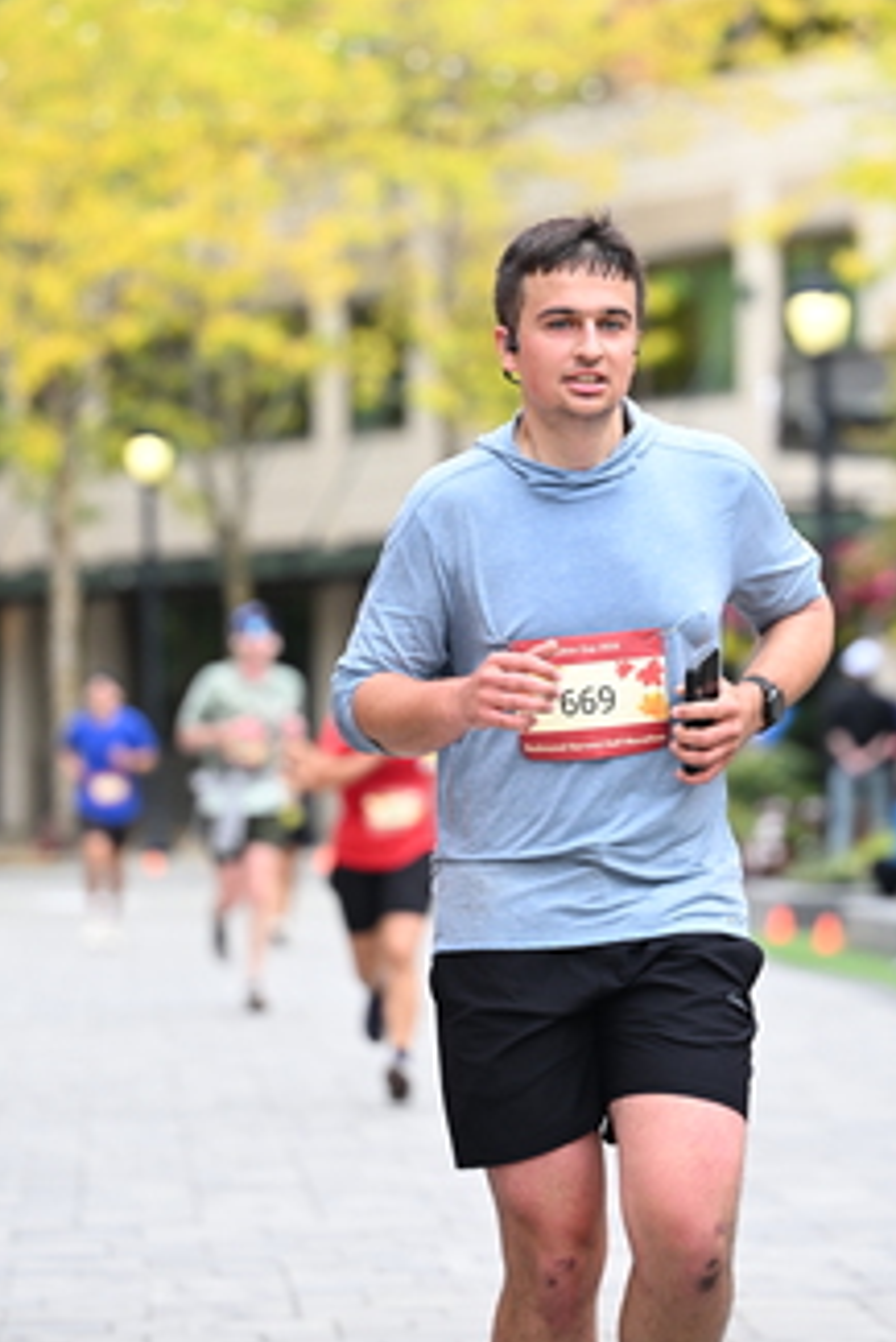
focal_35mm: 186
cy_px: 537
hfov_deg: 7.4
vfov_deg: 11.0
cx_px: 593
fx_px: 6936
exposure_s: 1/1600
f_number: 2.8
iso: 640
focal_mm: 110
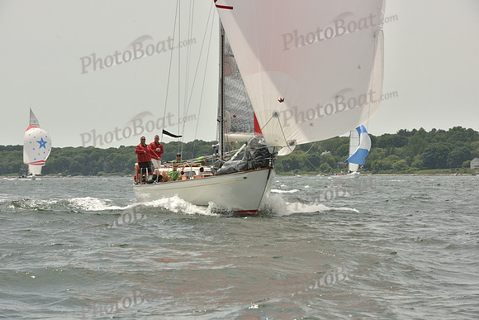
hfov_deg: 15.8
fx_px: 1730
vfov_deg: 10.6
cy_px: 160
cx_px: 240
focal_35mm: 130
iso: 400
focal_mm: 130
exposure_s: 1/1000
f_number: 13
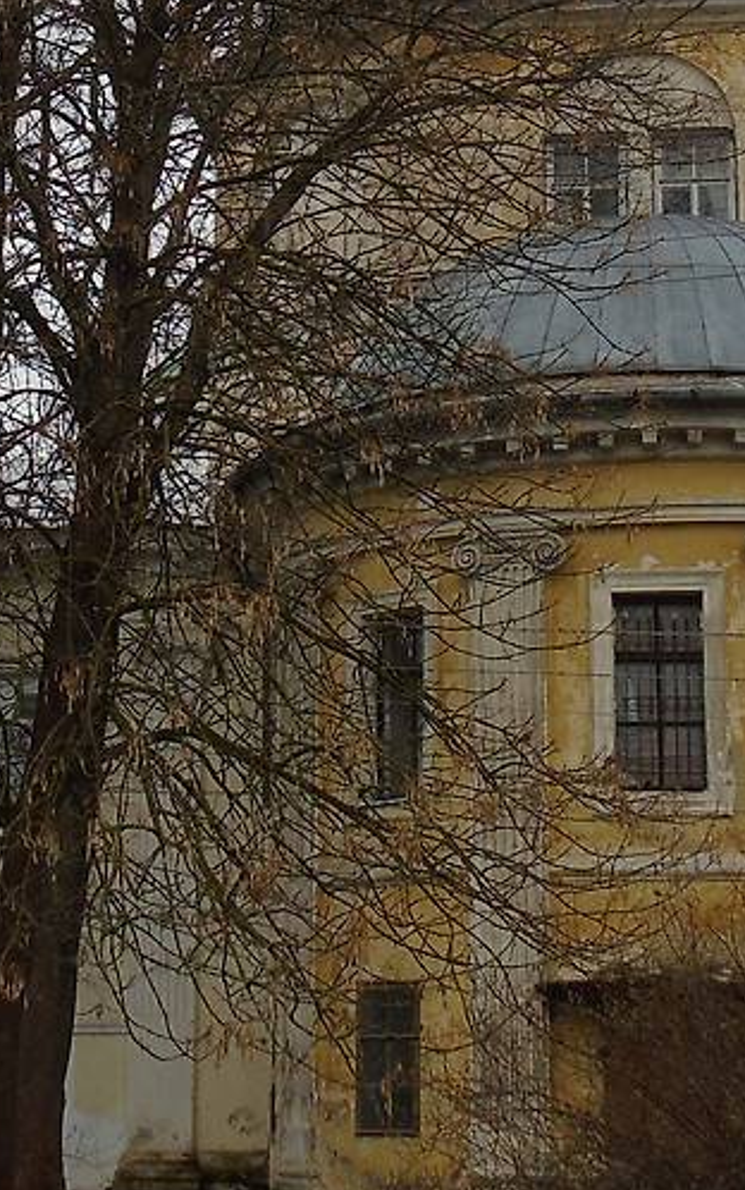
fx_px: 2400
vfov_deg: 27.6
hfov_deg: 17.6
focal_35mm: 74
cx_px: 287
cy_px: 378
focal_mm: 5.2
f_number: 3.6
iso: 80
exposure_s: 1/500
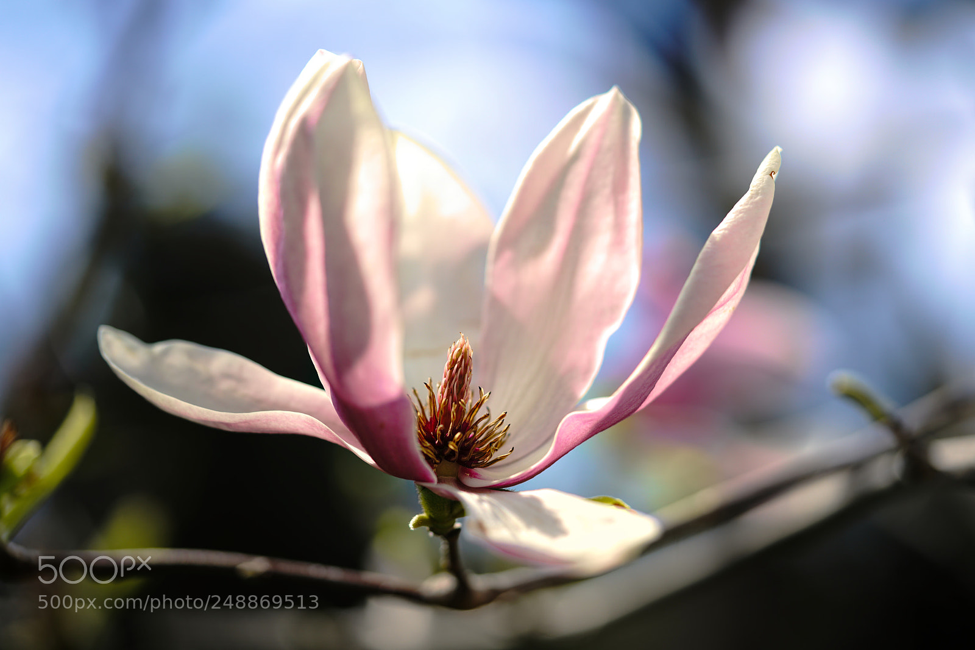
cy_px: 325
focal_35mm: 90
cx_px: 488
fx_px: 2438
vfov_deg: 15.2
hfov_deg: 22.6
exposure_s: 1/800
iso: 80
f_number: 2.8
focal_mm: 90
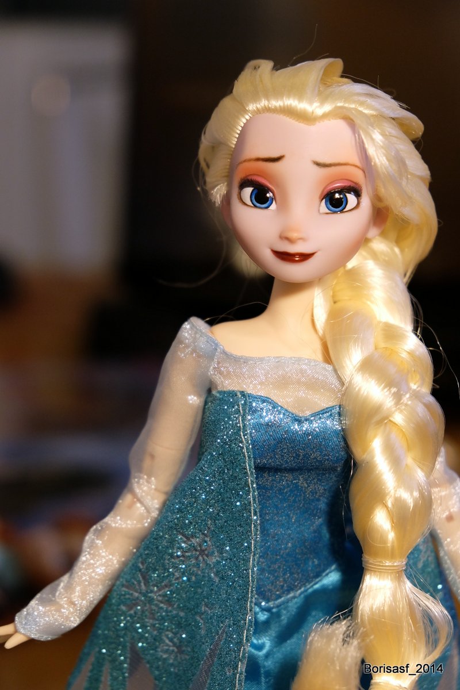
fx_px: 1322
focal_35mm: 69
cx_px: 230
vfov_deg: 29.2
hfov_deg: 19.7
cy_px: 345
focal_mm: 46.3
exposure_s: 1/60
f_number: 4
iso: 1250
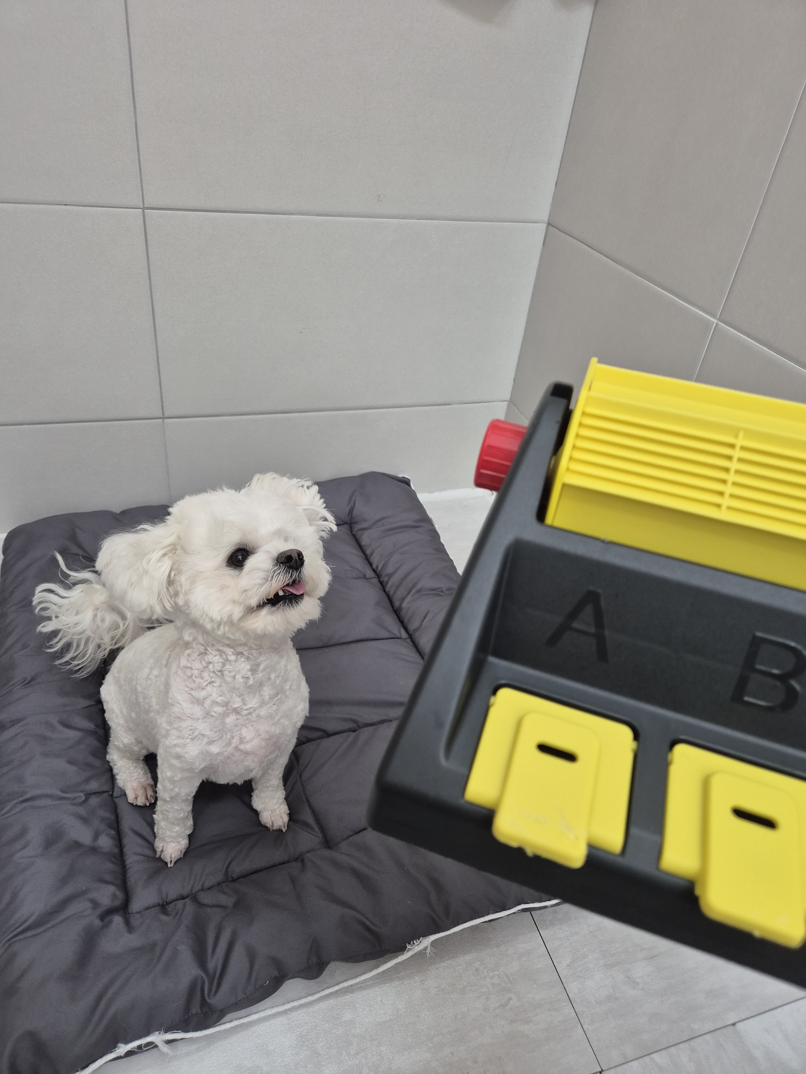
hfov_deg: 58.9
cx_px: 403
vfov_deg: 73.9
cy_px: 537
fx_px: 714
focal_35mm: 23
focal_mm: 5.4
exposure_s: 1/120
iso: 200
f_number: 1.8
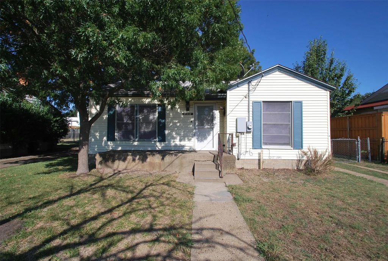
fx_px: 162
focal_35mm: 15
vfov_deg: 77.6
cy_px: 130
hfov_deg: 100.3
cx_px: 194
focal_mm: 10
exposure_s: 1/250
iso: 100
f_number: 8
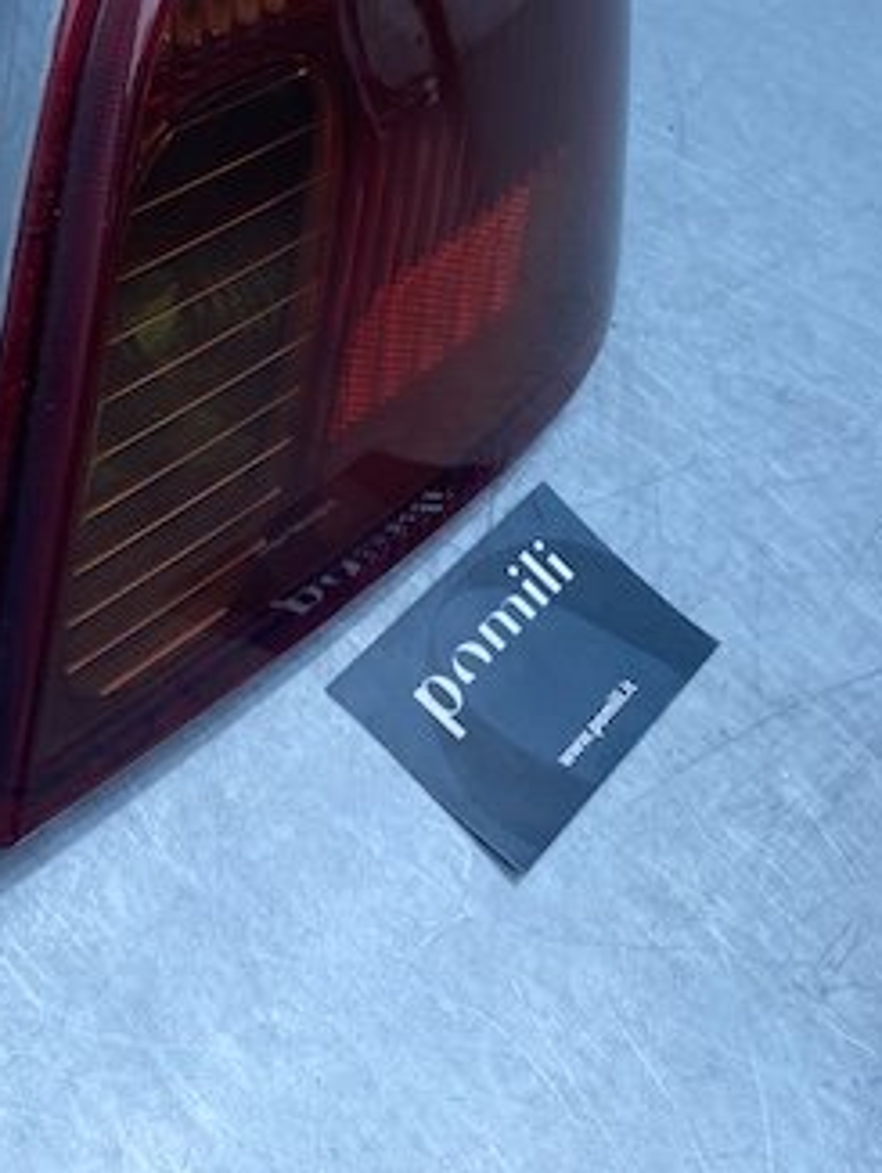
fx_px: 1730
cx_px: 155
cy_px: 112
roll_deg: -20.6
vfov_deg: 35.2
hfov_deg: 27.9
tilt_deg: -43.5
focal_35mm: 51
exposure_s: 1/805
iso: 32
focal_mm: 4.25
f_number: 1.8
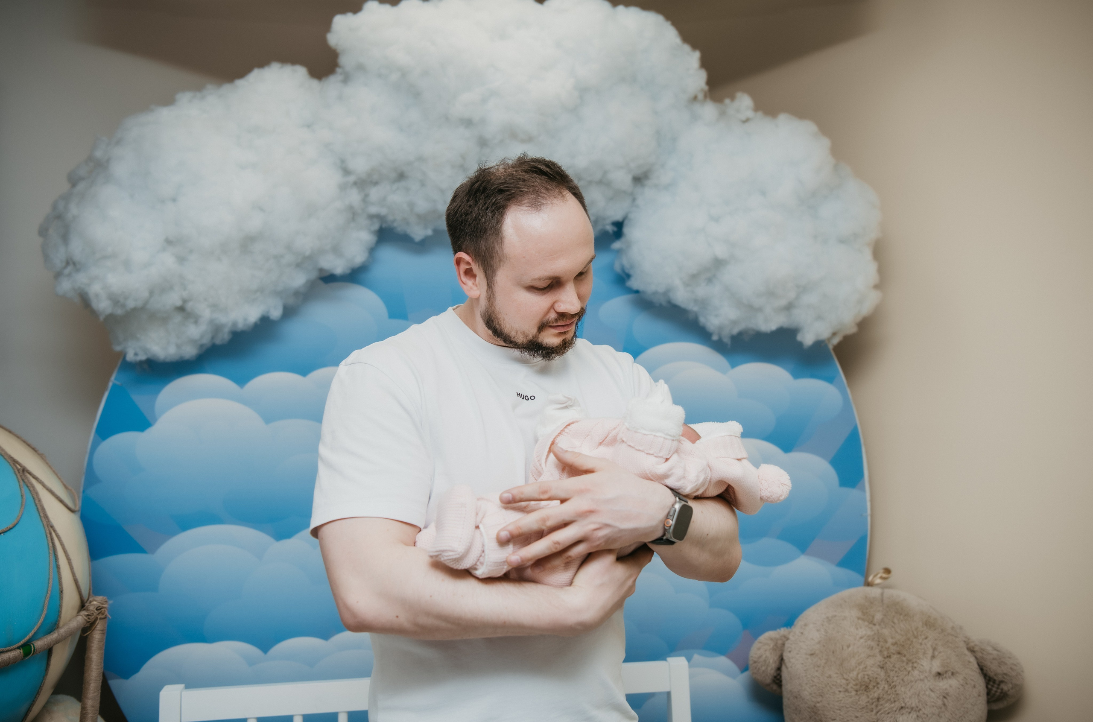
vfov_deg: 36.2
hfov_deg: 52.7
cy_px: 347
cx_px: 563
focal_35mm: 36
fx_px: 1104
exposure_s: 1/160
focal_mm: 34
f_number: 3.5
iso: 100
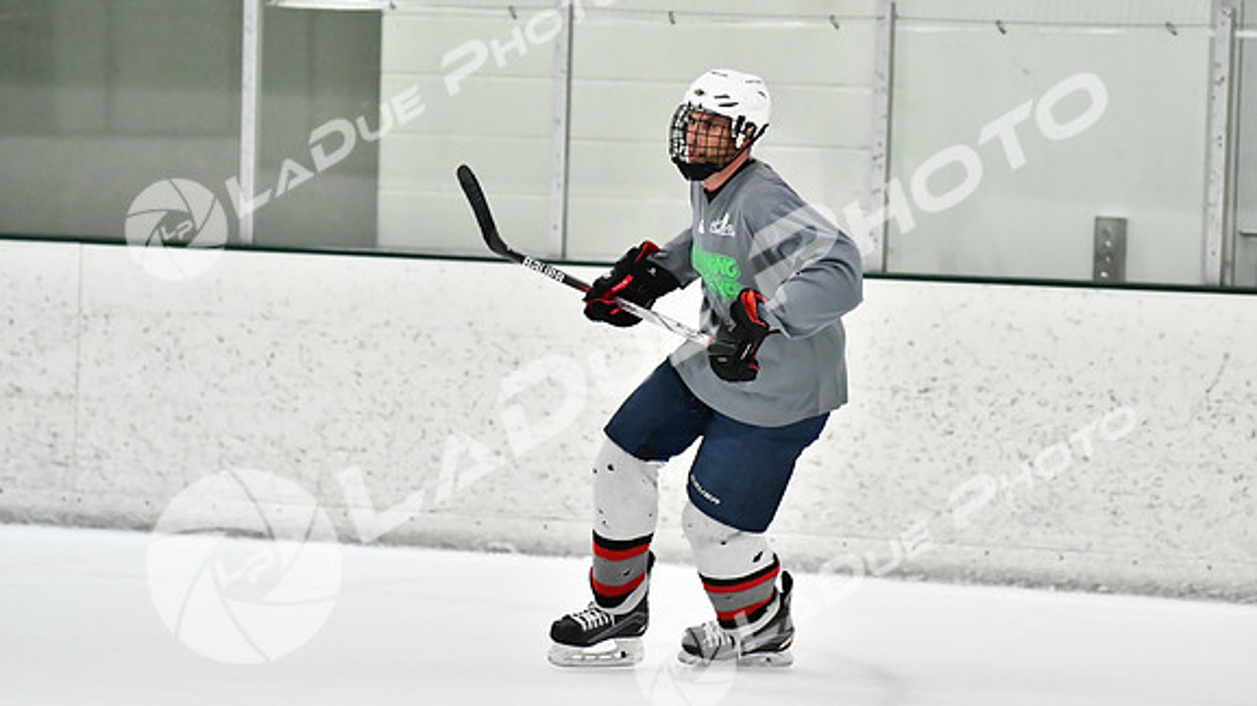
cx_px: 630
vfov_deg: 4.4
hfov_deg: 7.8
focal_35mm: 277
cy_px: 343
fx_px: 9213
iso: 6400
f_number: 2.8
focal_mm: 175
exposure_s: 1/2000
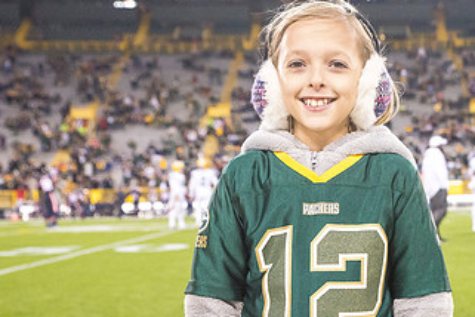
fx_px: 1003
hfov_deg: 25.9
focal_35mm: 76
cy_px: 235
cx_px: 411
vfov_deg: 17.8
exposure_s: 1/1000
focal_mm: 42
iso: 5000
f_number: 5
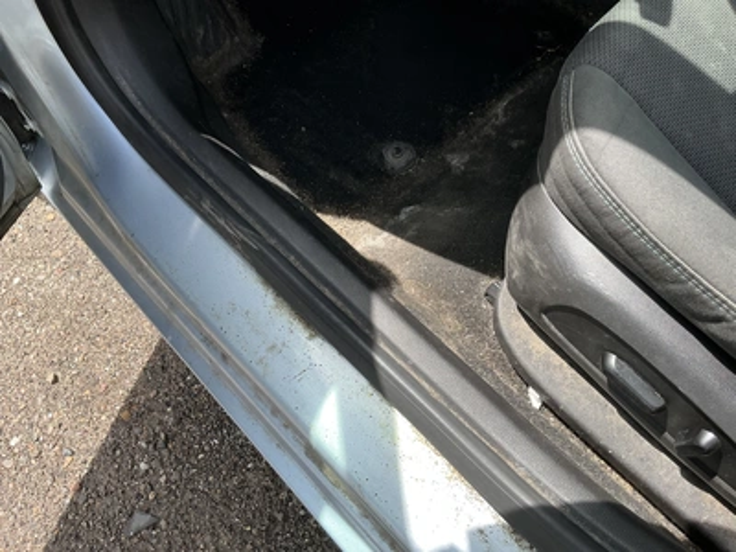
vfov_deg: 49.7
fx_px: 595
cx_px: 368
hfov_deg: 63.4
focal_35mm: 28
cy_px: 276
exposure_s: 1/312
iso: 25
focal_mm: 3
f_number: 1.8
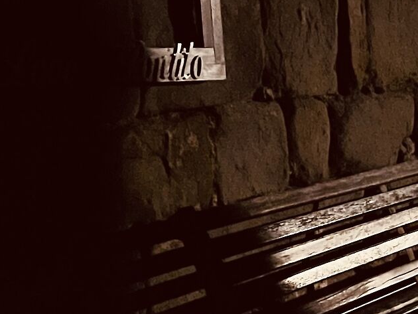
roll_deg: +1.2
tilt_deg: -11.8
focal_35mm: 99
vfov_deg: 14.8
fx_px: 1196
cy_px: 293
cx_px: 556
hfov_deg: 18.4
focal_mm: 5.7
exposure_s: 1/15
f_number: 1.5
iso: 8000
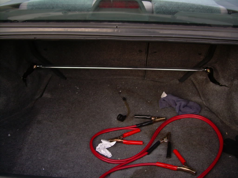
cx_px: 119
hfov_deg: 49.0
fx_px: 261
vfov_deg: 37.7
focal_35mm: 38
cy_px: 89
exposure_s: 1/60
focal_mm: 6.3
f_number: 2.8
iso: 71
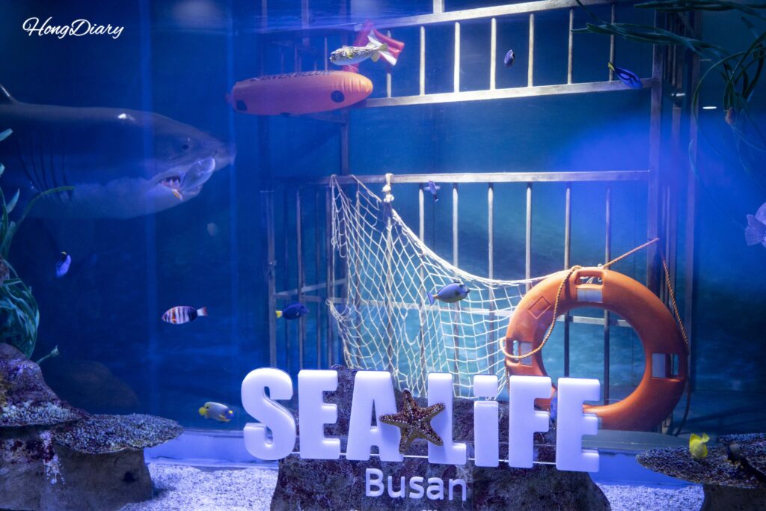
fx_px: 745
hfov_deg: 54.4
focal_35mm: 35
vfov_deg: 37.9
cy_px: 256
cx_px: 383
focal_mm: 35
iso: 3200
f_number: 5
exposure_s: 1/160
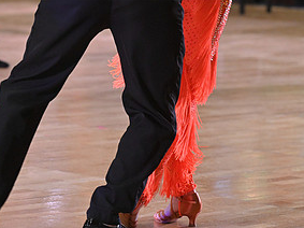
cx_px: 186
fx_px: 2423
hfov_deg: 7.2
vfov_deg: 5.4
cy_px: -35
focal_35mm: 276
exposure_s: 1/320
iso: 3200
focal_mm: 140
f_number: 5
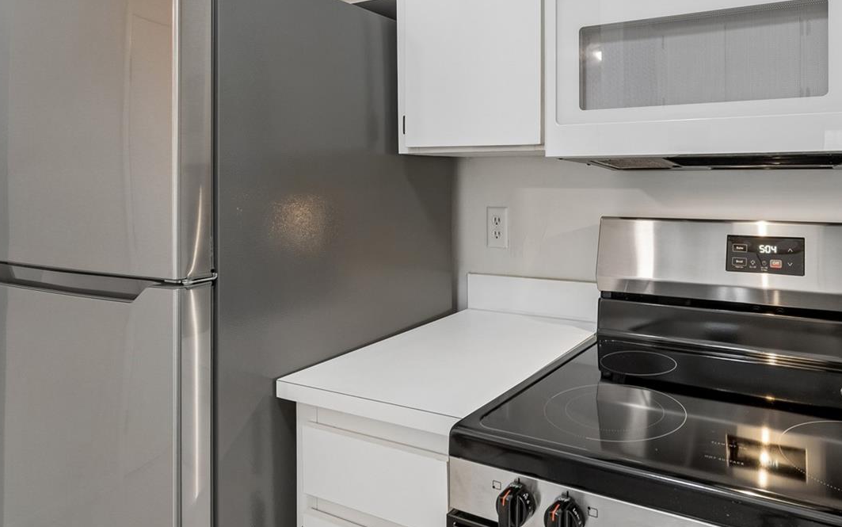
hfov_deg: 74.8
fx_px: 528
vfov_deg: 51.8
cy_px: 166
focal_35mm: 23
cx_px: 560
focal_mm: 10
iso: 100
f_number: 7.1
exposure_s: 1/3.33
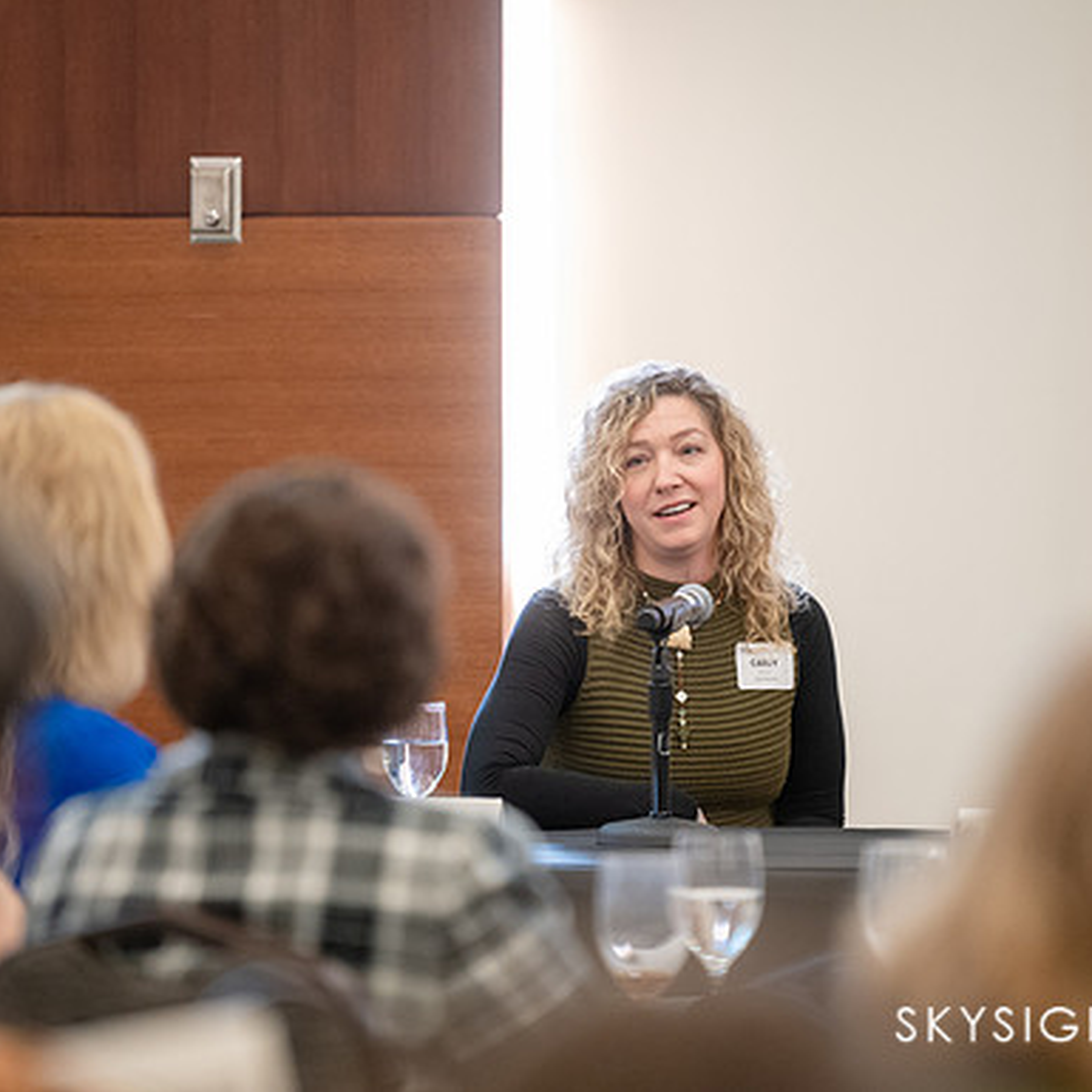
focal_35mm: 264
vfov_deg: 6.6
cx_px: 570
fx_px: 9422
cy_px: 546
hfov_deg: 6.6
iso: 3200
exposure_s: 1/250
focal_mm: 200
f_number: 2.8
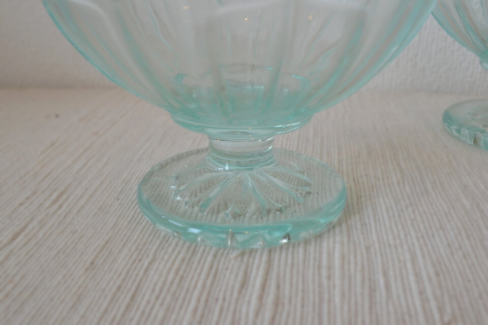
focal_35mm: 39
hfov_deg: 49.6
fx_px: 529
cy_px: 162
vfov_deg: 34.2
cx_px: 244
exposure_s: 1/60
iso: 400
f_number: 8
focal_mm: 26
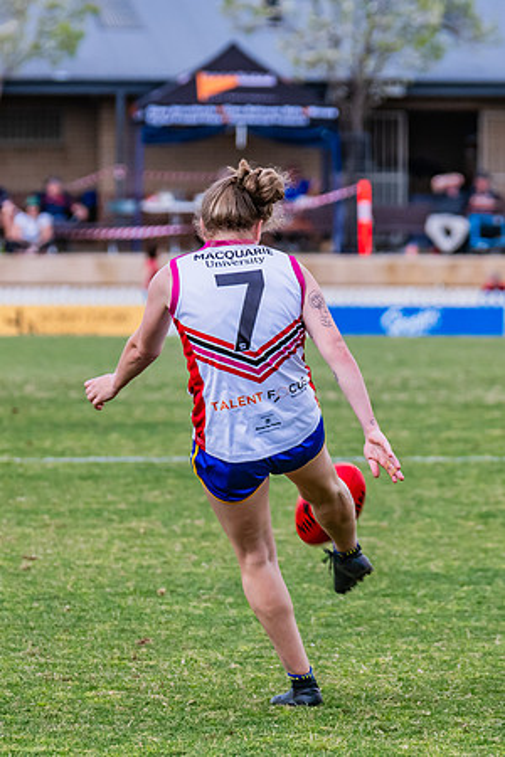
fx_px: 9926
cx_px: 270
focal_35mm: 472
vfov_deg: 4.4
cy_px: 359
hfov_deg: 2.9
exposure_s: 1/1250
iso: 800
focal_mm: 240
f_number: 7.1
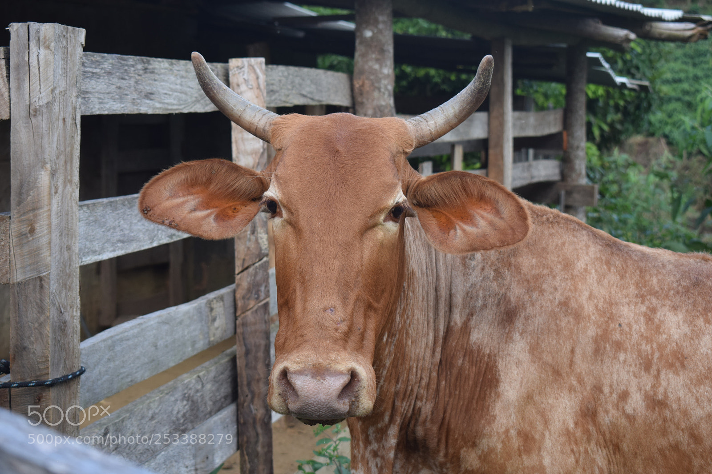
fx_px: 1364
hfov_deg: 29.2
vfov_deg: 19.7
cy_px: 237
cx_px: 356
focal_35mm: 69
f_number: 5.6
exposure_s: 1/125
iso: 400
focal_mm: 46
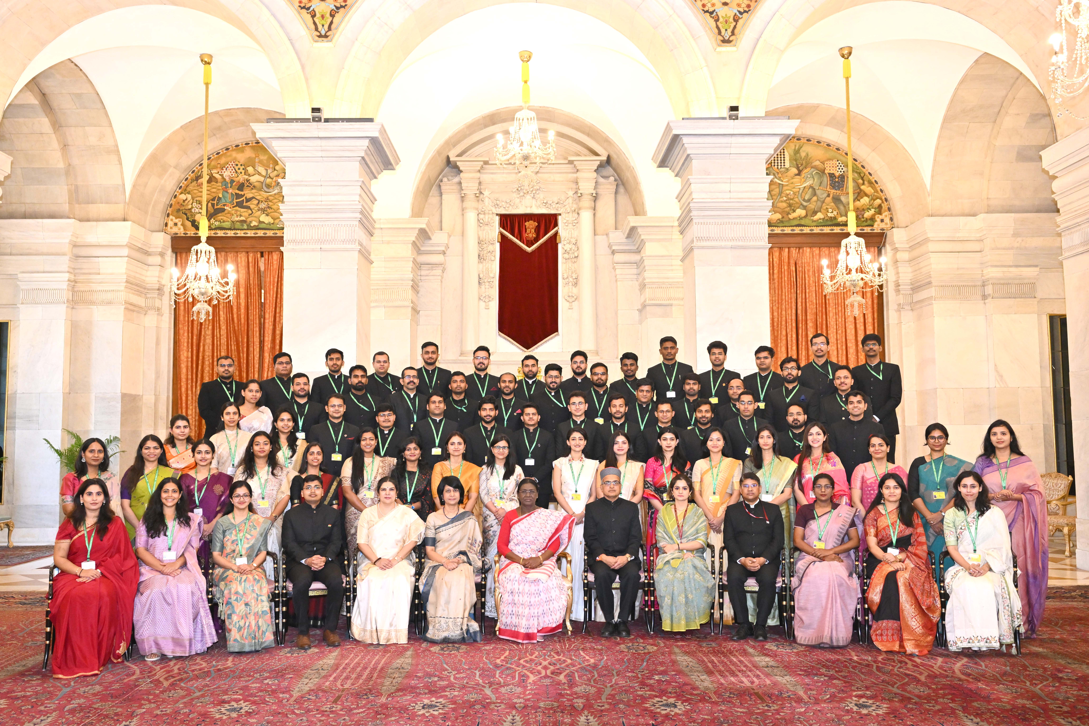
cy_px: 363
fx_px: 892
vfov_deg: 44.3
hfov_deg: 62.8
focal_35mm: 30
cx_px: 544
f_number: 4
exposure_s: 1/160
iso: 2000
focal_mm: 29.5
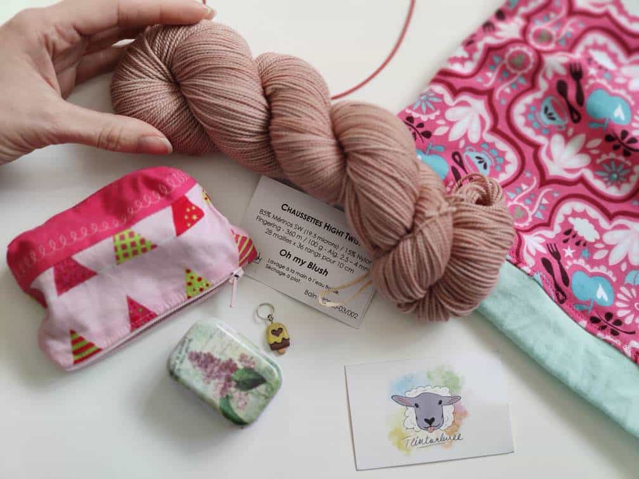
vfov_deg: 35.1
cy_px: 240
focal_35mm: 41
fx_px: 757
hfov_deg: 45.8
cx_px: 320
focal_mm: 8.16
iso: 138
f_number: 2
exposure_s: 1/100
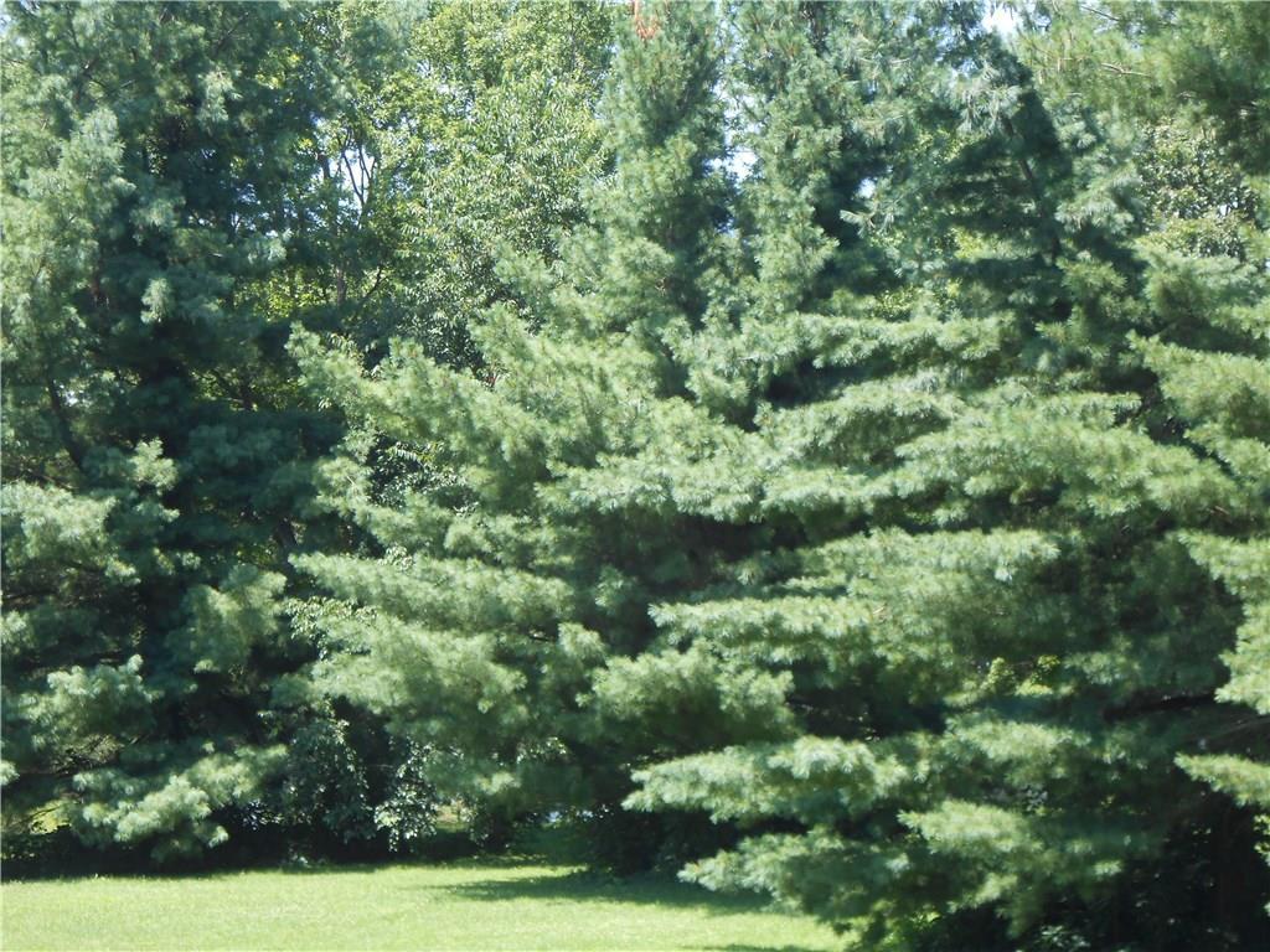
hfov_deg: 18.7
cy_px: 476
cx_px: 635
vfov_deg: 14.1
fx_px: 3852
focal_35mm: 105
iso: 80
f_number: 5
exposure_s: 1/100
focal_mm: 18.7
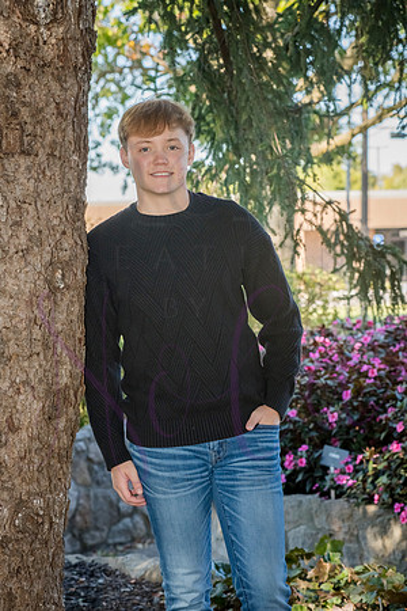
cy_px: 306
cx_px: 204
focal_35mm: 105
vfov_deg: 19.5
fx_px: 1780
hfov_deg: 13.0
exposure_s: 1/250
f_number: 9
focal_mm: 105
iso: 800
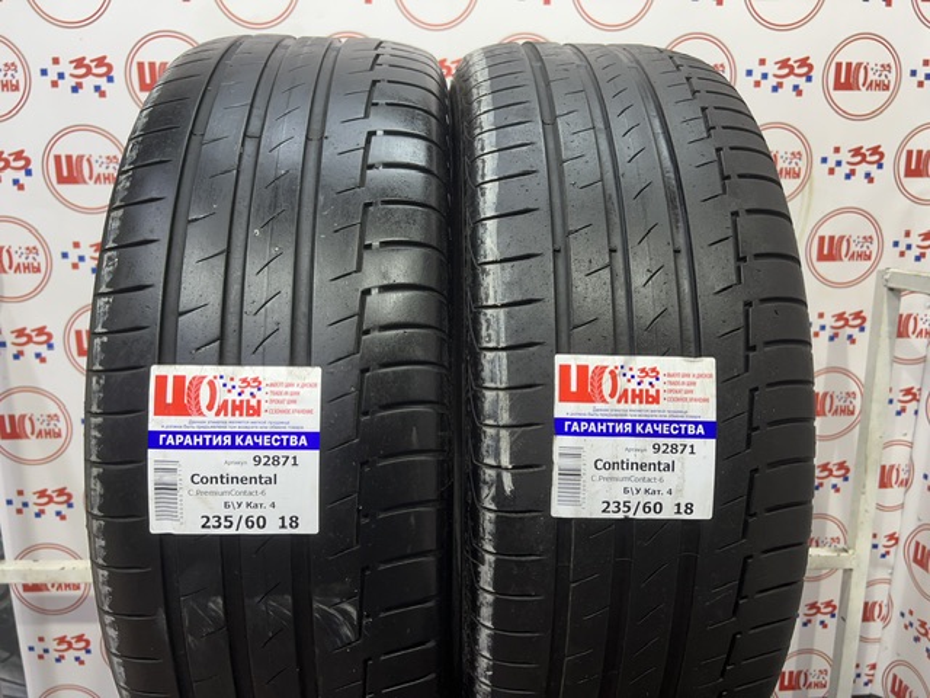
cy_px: 349
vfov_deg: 53.1
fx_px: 699
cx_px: 465
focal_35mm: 26
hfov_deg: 67.3
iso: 80
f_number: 1.5
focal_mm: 5.7
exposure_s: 1/100
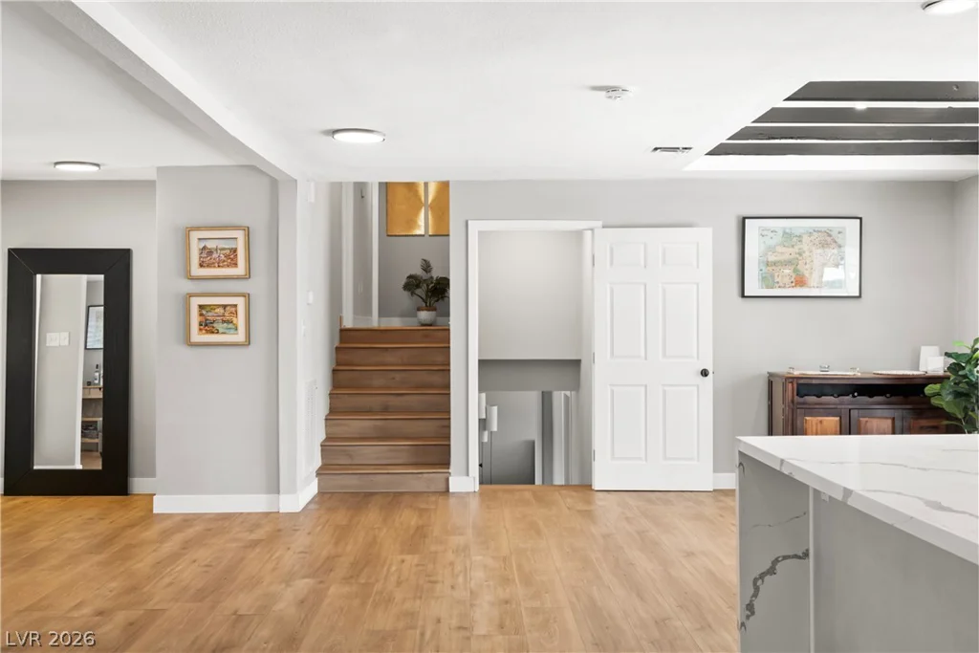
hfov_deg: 49.5
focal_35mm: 39
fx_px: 1061
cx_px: 490
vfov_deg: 34.2
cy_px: 326
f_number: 8
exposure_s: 1/13
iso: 400
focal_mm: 26
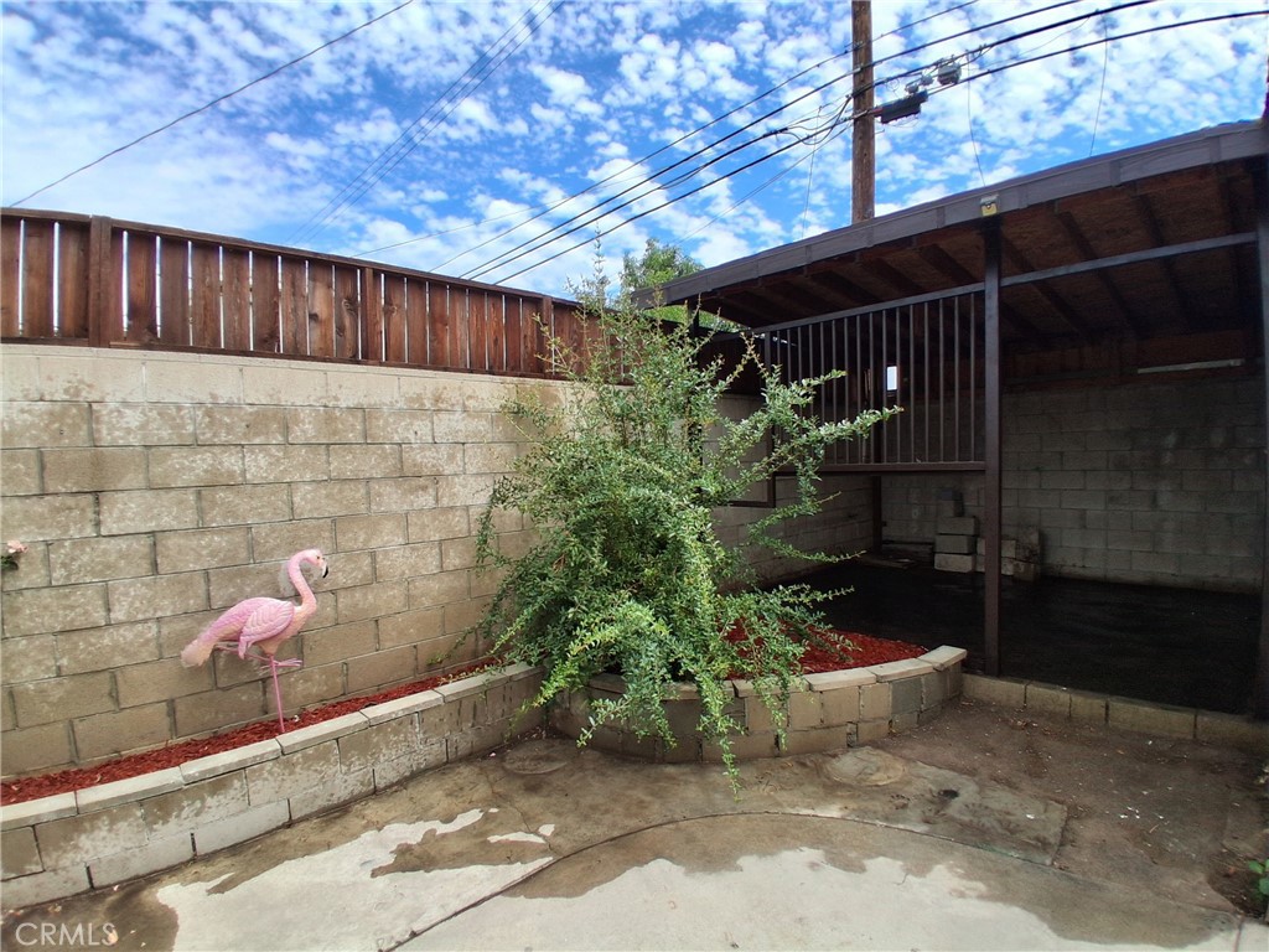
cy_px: 476
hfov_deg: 91.0
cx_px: 634
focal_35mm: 17
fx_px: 623
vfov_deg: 74.7
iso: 50
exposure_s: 1/1560
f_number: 2.2
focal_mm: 1.4
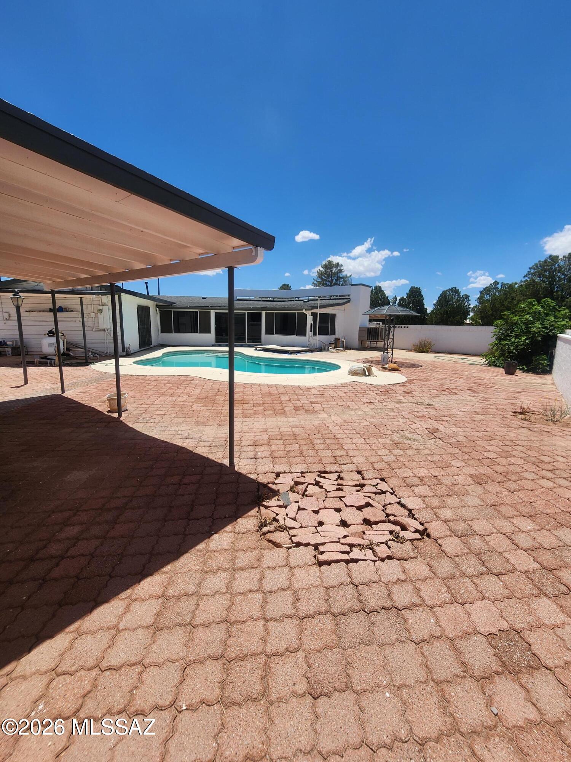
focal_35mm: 13
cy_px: 381
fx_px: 286
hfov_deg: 89.9
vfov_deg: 106.2
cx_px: 286
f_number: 2.2
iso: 50
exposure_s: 1/2614
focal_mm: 2.2
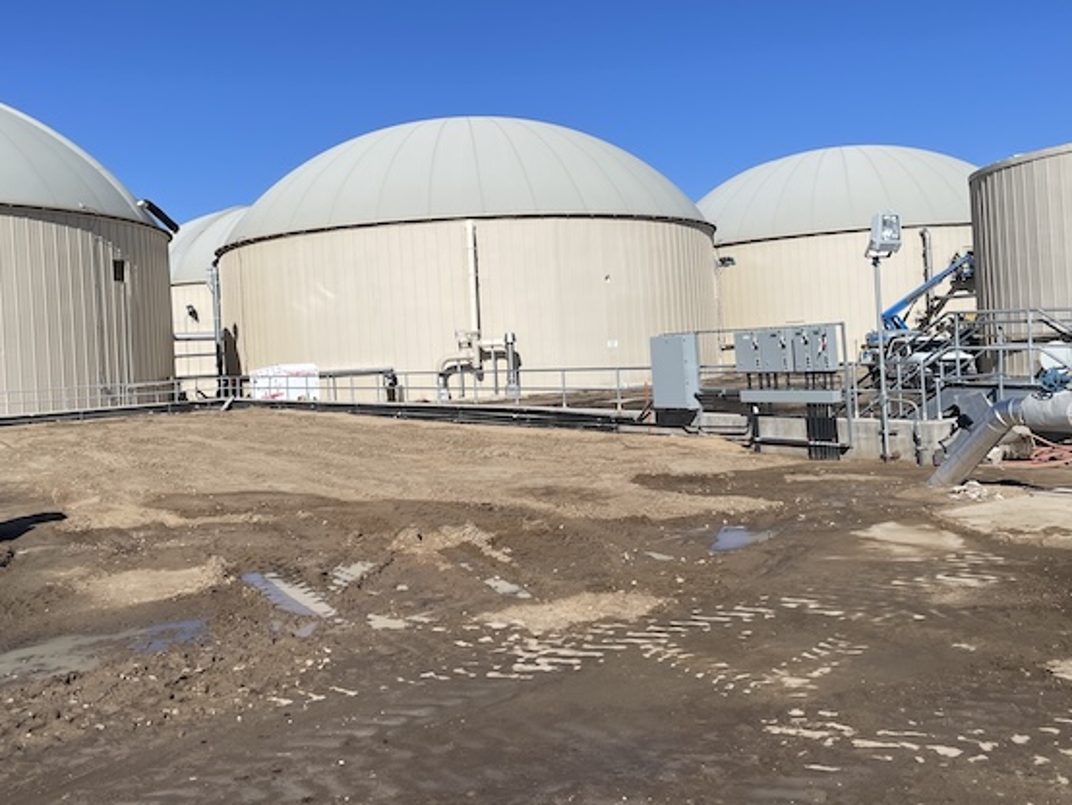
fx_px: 1053
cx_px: 560
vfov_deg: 41.7
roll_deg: +4.0
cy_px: 329
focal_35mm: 34
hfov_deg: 53.9
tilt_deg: -0.4
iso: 32
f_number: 1.6
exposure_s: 1/6494
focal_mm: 4.2
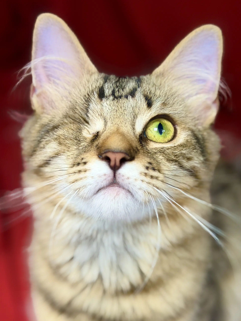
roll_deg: -6.0
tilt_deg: -39.2
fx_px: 446
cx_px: 120
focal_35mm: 48
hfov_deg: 30.3
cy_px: 160
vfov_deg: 39.7
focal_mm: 6.76
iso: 125
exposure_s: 1/60
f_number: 1.78
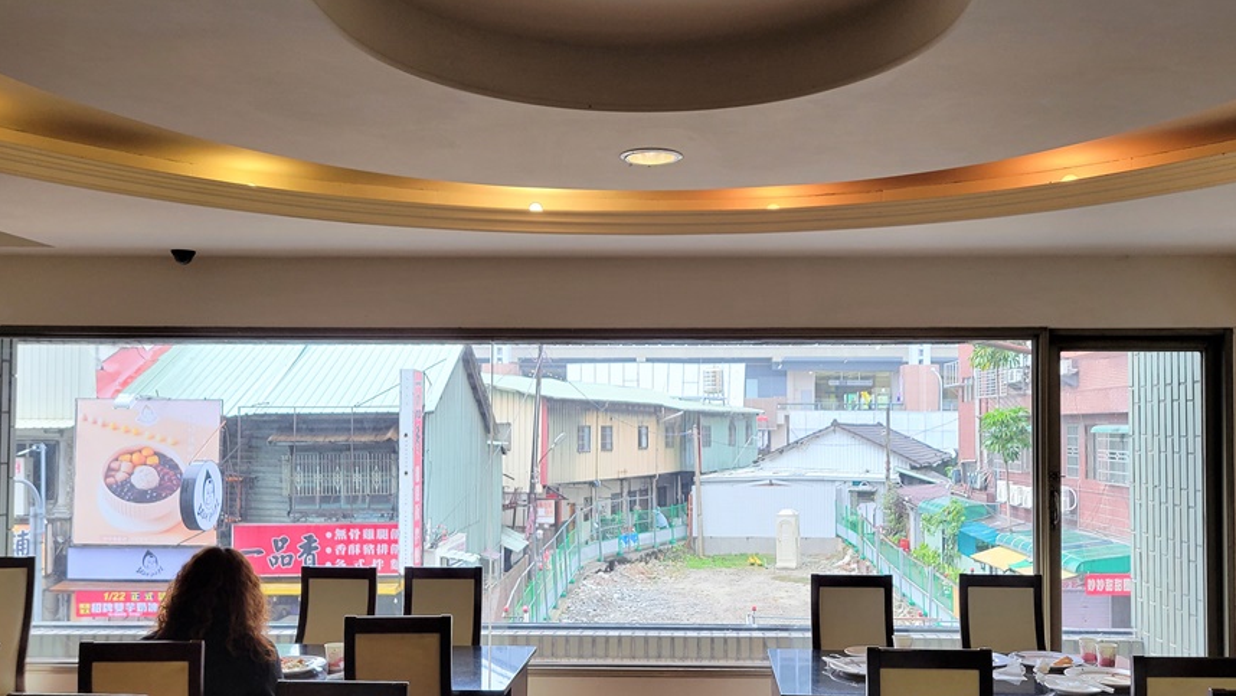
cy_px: 396
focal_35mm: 33
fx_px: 1082
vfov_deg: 35.6
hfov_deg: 59.5
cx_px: 647
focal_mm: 5.4
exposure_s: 1/119
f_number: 1.8
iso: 160
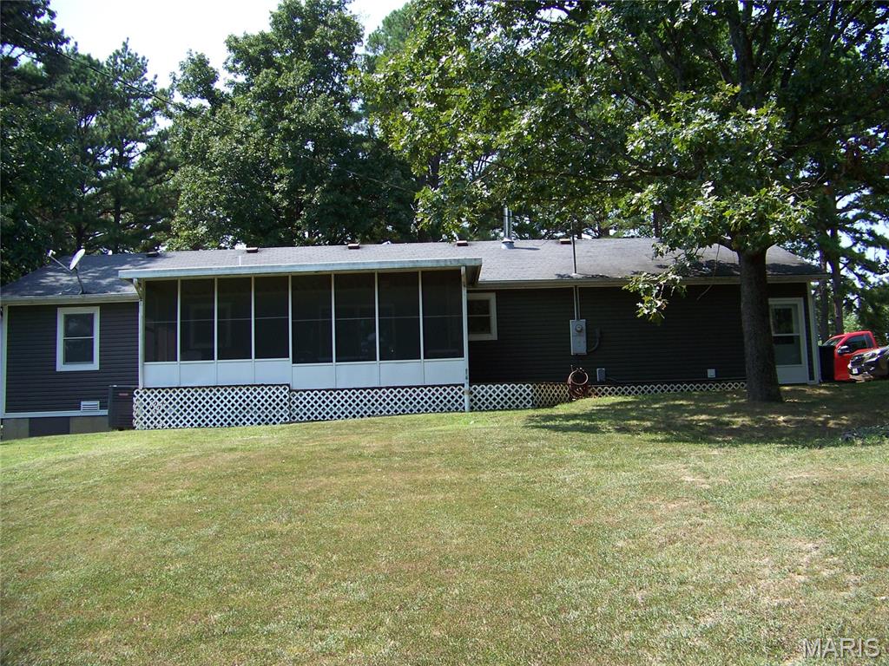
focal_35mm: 36
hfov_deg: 51.4
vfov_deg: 39.7
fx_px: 925
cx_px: 444
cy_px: 333
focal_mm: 5.85
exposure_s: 1/400
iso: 64
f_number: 2.8
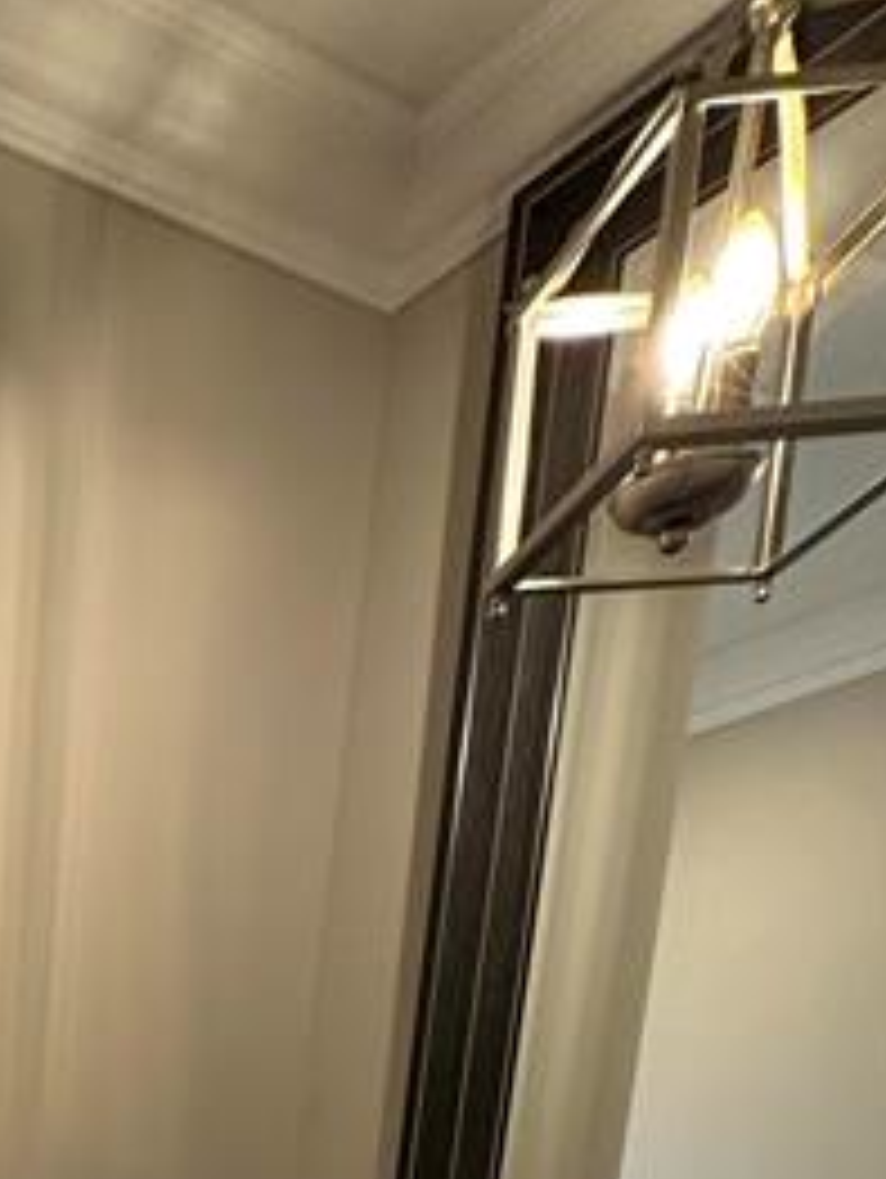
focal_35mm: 41
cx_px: -387
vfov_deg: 31.9
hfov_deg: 26.9
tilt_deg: -13.0
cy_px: 1611
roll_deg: -1.8
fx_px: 1397
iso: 160
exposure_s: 1/60
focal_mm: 2.22
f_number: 2.2
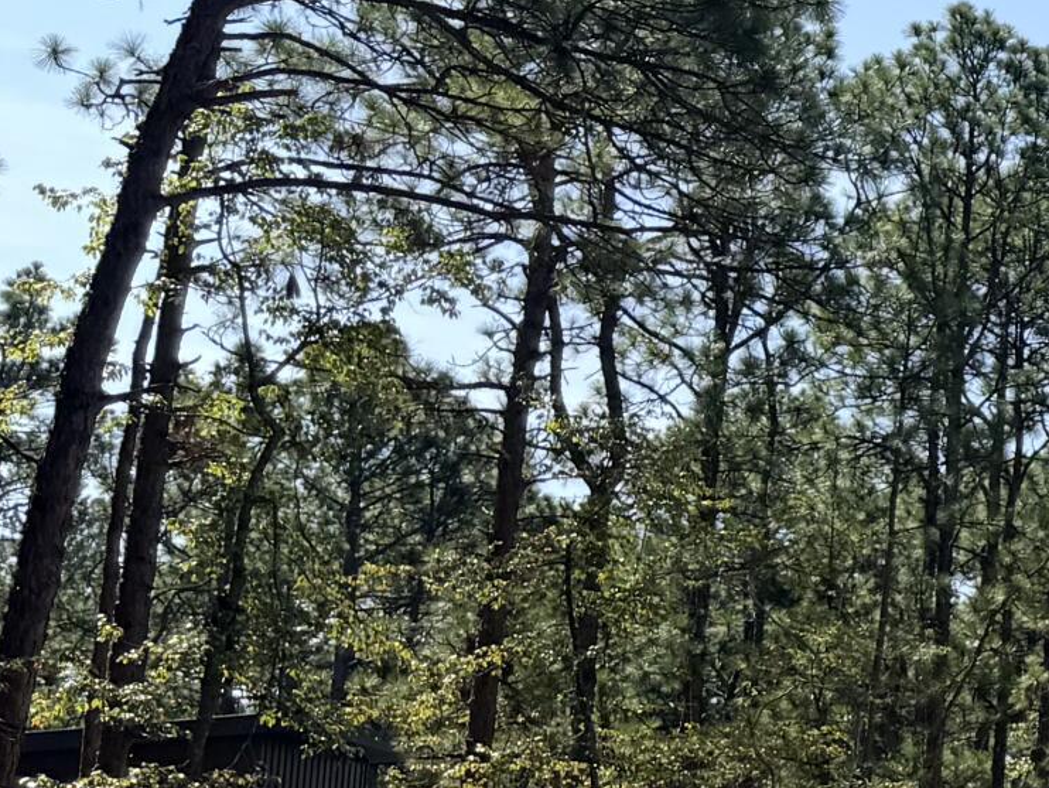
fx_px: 2940
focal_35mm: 97
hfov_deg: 15.8
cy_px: 593
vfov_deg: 15.2
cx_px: 2108
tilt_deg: +8.9
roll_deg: -0.2
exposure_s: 1/4975
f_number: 1.78
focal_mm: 6.76
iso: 80
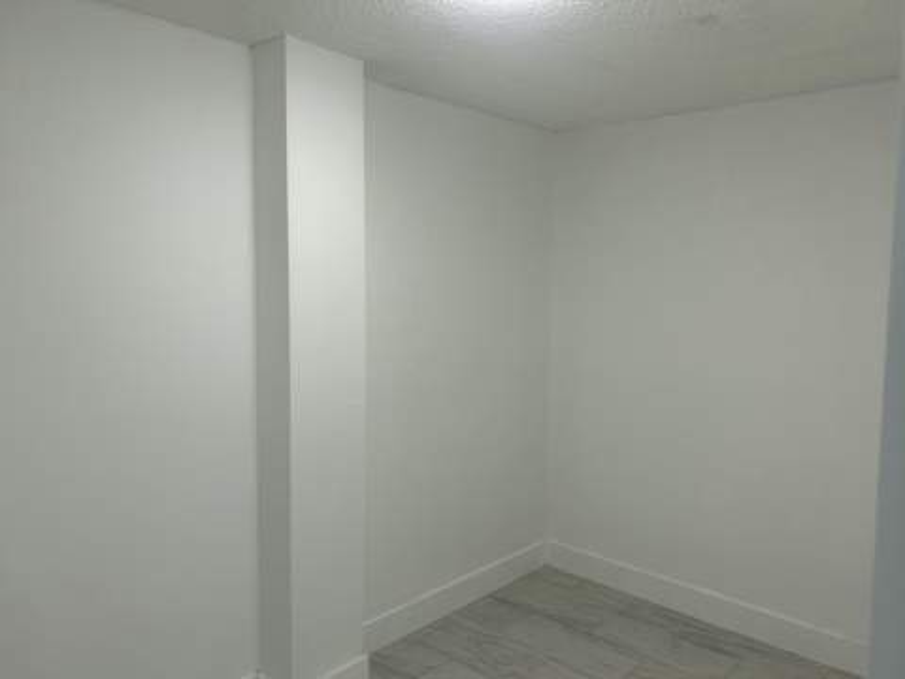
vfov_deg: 53.1
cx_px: 452
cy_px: 340
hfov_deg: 67.3
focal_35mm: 26
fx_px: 680
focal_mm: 5.7
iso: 80
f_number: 1.5
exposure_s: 1/121
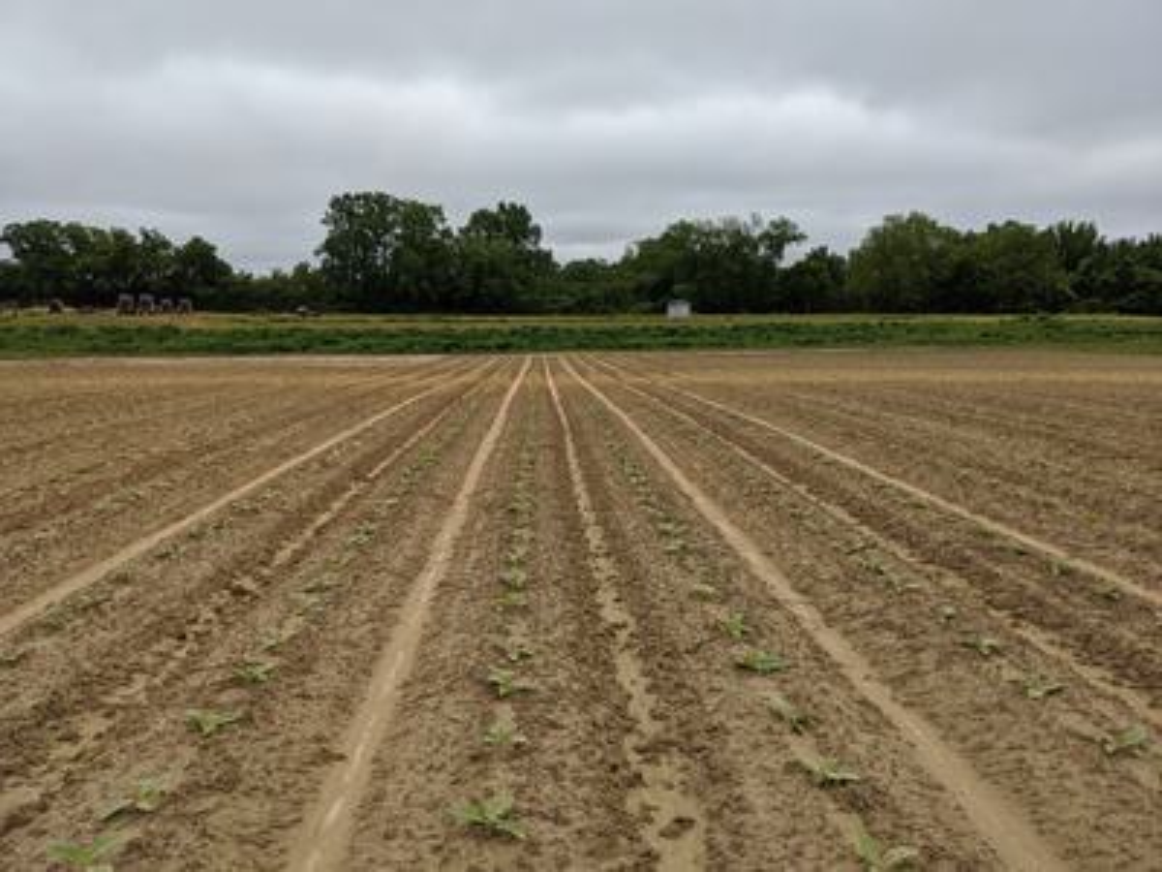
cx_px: 581
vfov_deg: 51.4
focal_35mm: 27
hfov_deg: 65.3
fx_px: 906
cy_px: 436
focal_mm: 4.38
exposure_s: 1/1805
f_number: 1.73
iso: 61
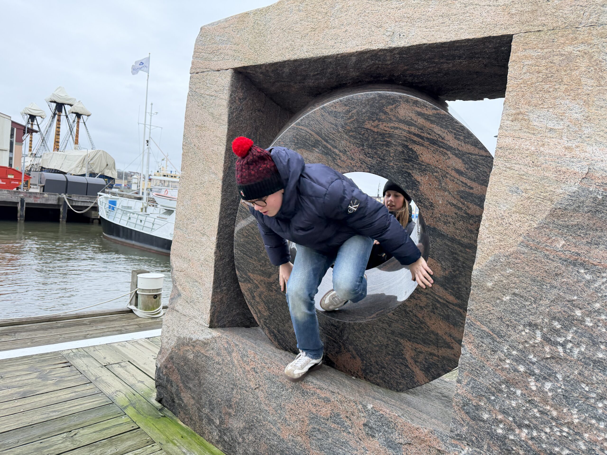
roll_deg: -6.9
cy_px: 228
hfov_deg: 71.6
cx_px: 304
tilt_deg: -3.7
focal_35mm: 24
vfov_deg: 56.8
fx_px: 421
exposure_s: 1/70
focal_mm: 6.76
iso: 200
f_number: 1.78
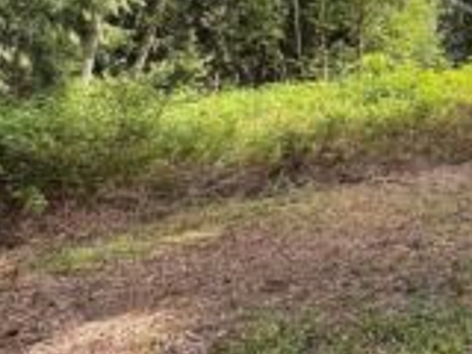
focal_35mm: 35
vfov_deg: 38.2
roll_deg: -2.2
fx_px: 477
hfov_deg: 44.2
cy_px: 41
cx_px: 481
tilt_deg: +6.7
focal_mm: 2.22
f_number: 2.2
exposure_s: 1/394
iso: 40
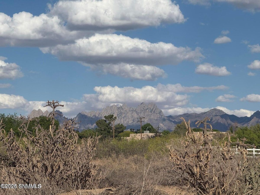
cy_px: 98
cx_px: 130
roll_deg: -0.3
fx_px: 901
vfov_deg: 12.3
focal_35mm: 120
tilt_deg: +4.7
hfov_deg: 16.4
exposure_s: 1/3344
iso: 50
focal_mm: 15.66
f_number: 2.8
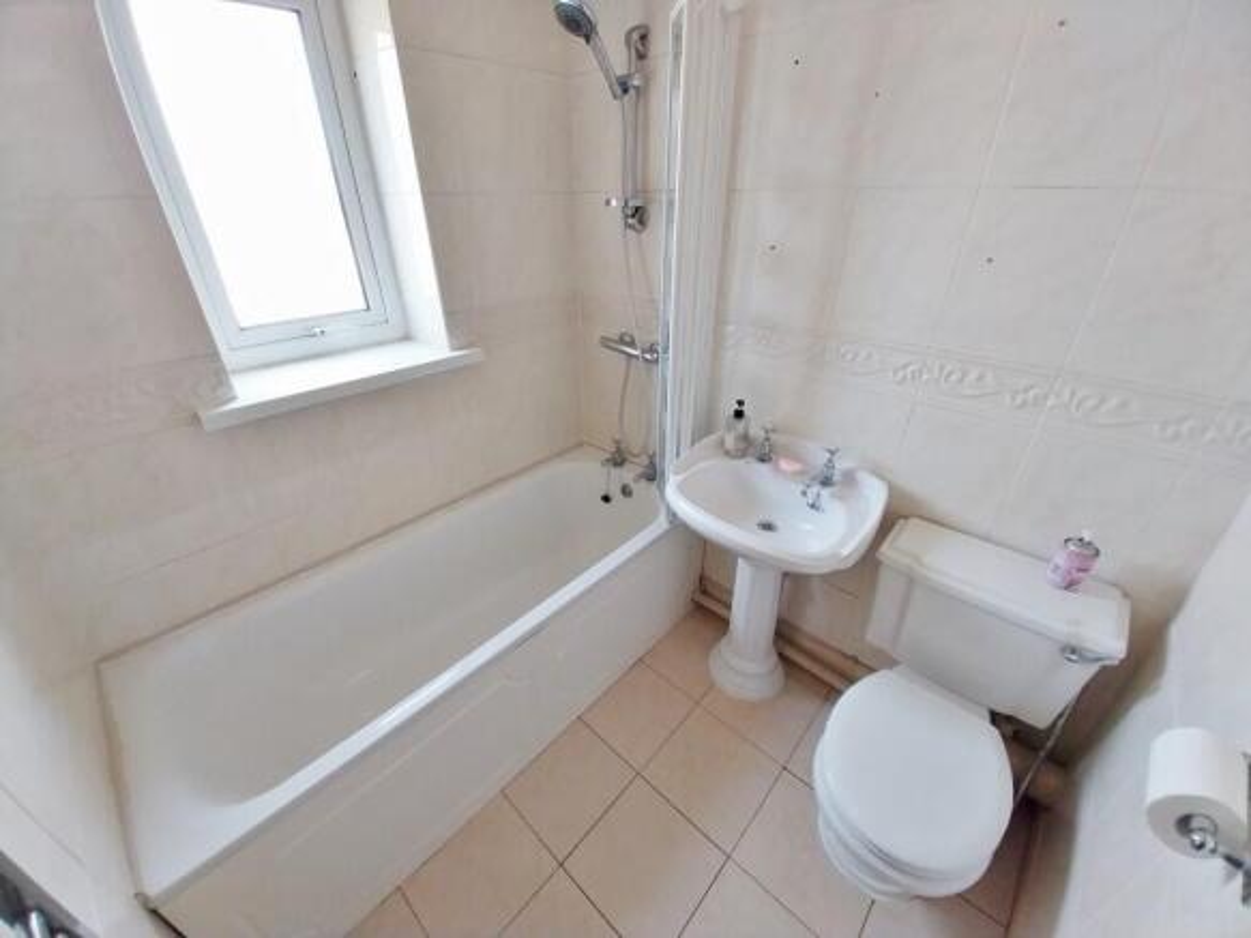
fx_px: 470
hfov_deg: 106.2
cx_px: 626
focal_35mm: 13
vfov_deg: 89.9
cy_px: 469
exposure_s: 1/50.1
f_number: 2.2
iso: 80
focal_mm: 1.13
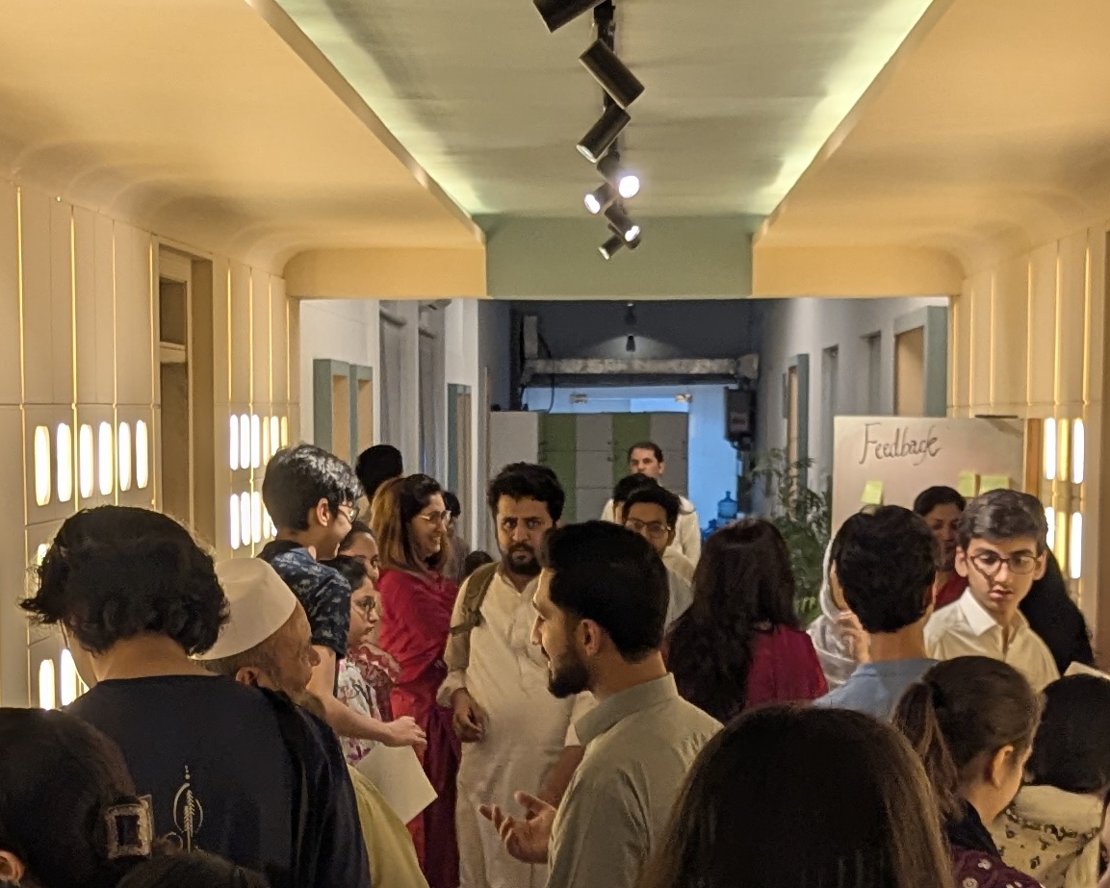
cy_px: 641
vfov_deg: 18.4
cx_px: 479
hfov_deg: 23.0
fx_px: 2727
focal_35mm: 83
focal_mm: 6.81
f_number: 1.85
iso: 128
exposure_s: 1/100
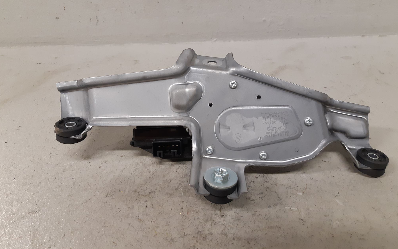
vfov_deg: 44.5
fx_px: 304
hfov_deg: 66.5
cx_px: 200
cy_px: 114
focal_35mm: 28
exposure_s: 1/50
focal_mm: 3.93
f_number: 1.7
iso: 160
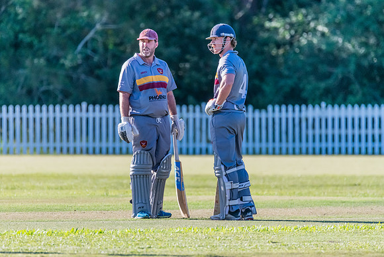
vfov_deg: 2.0
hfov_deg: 3.0
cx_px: 183
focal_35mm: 677
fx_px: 7226
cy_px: 142
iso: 2500
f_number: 6.3
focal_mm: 600
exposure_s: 1/4000
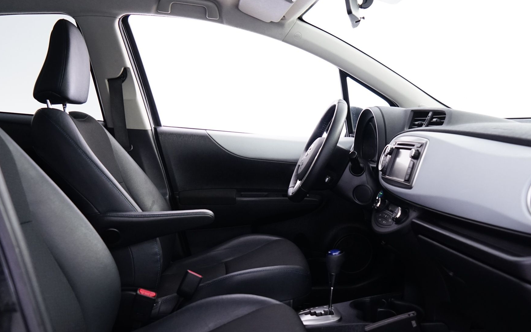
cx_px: 275
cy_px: 208
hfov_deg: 55.3
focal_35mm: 35
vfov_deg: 36.1
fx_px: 507
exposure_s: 1/10
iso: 1600
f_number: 4
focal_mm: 24
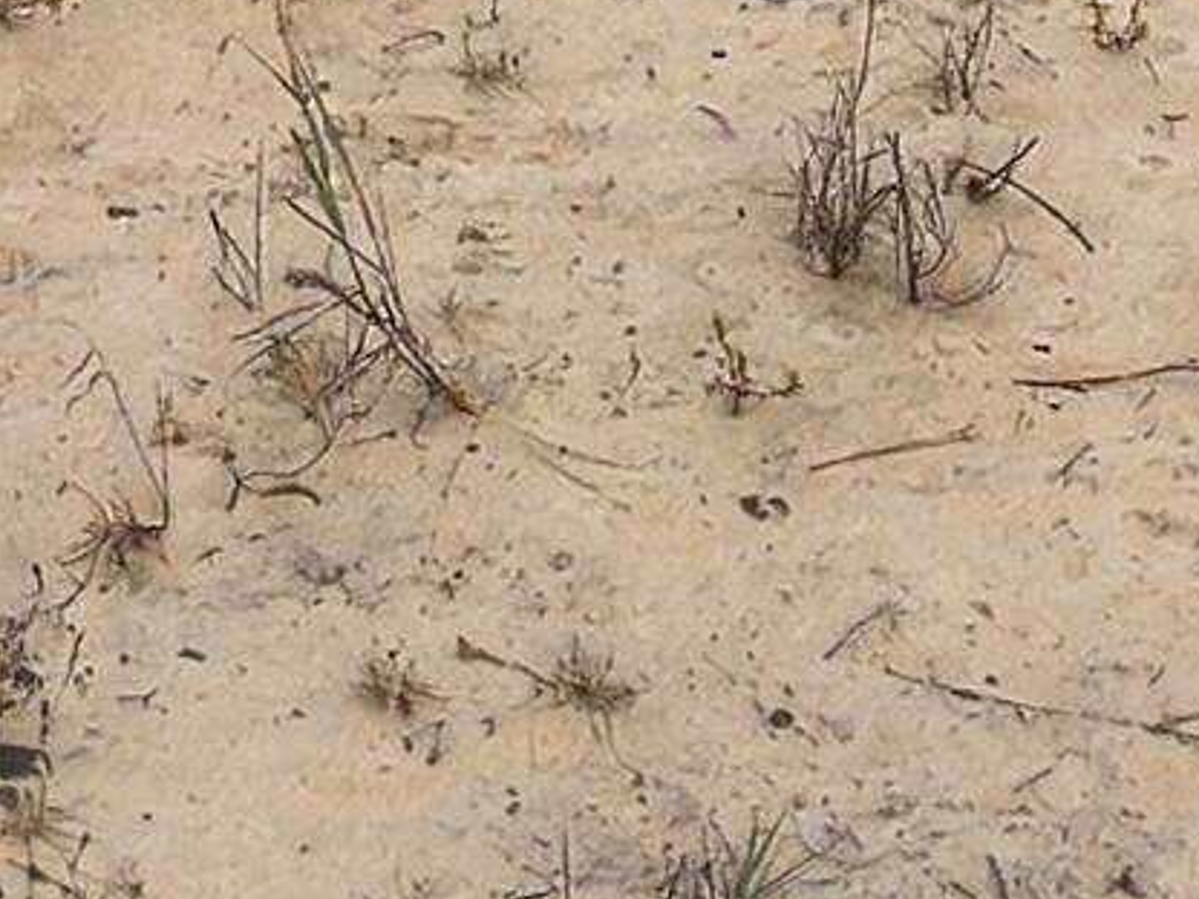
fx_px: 5992
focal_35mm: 173
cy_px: -2285
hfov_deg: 11.3
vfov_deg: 7.1
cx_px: -63
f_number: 1.8
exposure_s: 1/2500
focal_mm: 8.7
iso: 190
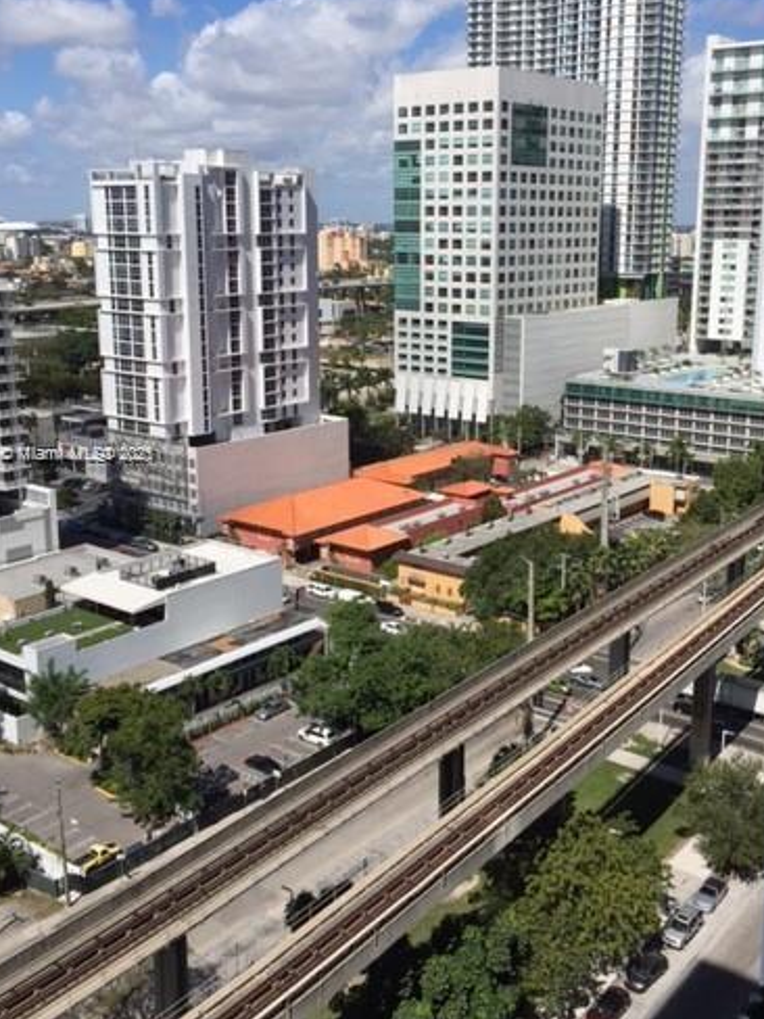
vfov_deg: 48.9
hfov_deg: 37.7
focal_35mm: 38
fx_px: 1118
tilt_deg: -10.9
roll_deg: +0.5
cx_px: 415
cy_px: 455
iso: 32
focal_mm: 4.15
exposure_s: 1/4405
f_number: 2.2
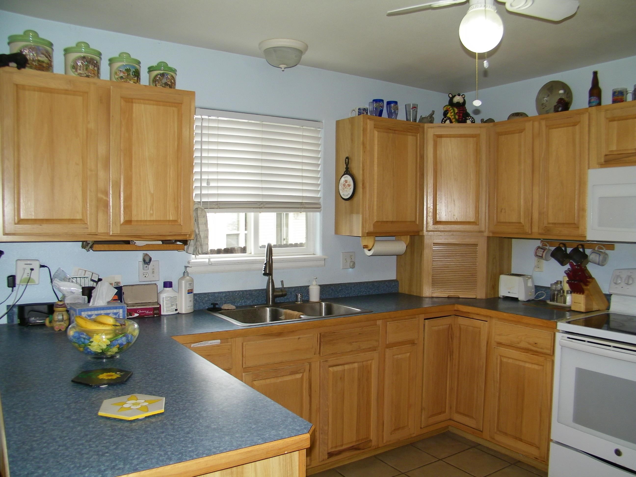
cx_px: 318
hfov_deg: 63.4
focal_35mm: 28
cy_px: 238
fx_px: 514
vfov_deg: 49.7
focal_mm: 5
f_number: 3.5
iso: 80
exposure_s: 1/30
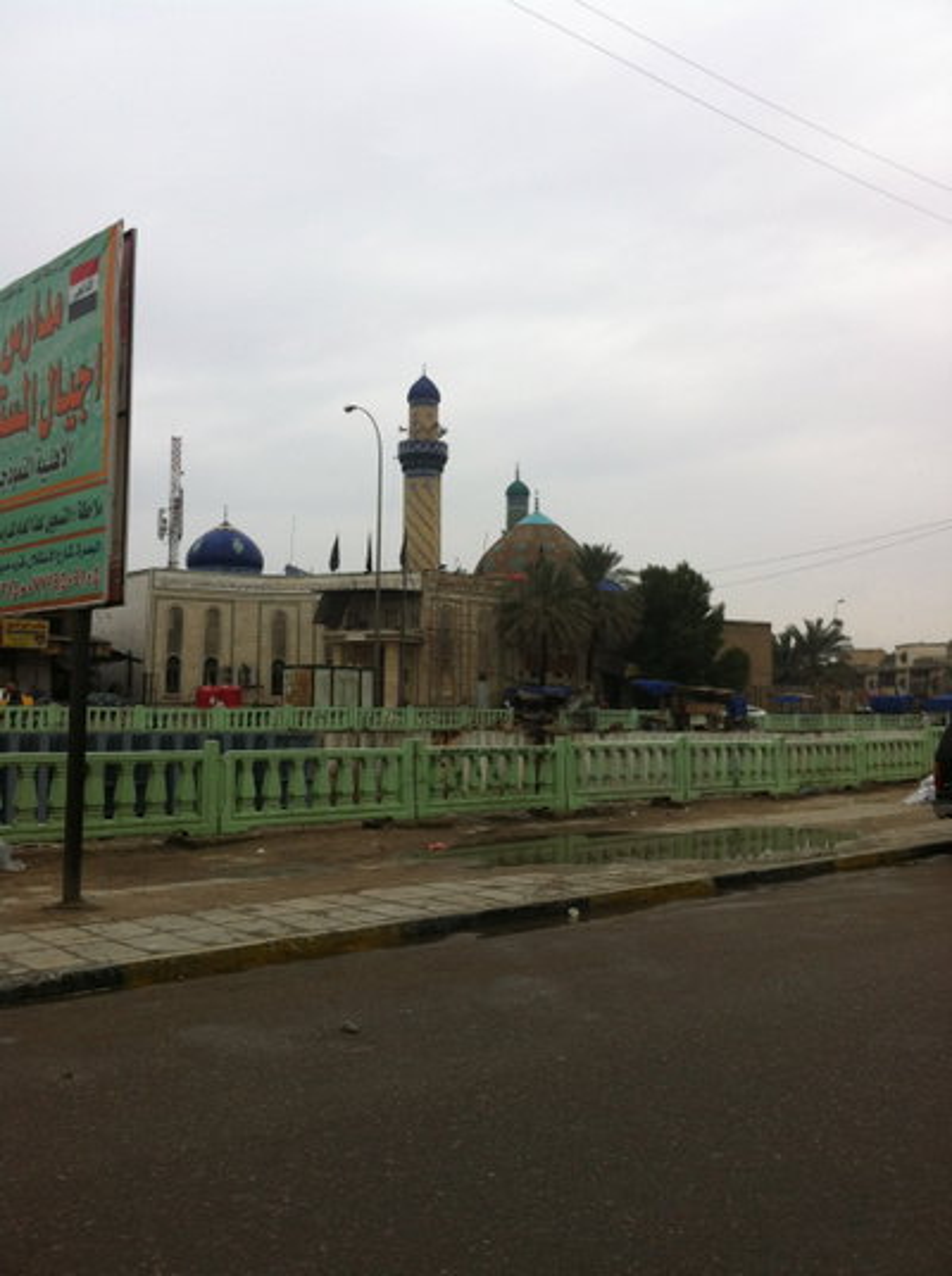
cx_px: 476
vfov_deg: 52.7
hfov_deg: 40.6
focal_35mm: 35
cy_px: 638
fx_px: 1288
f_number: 2.8
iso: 80
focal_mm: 3.85
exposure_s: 1/239
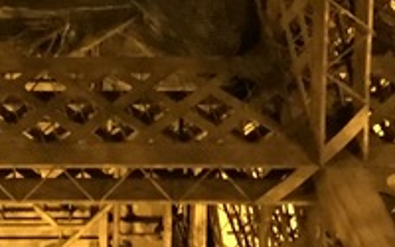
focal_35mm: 184
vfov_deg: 6.9
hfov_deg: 11.2
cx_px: -85
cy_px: -255
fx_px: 1981
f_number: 2.2
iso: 640
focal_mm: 4.15
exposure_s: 1/17
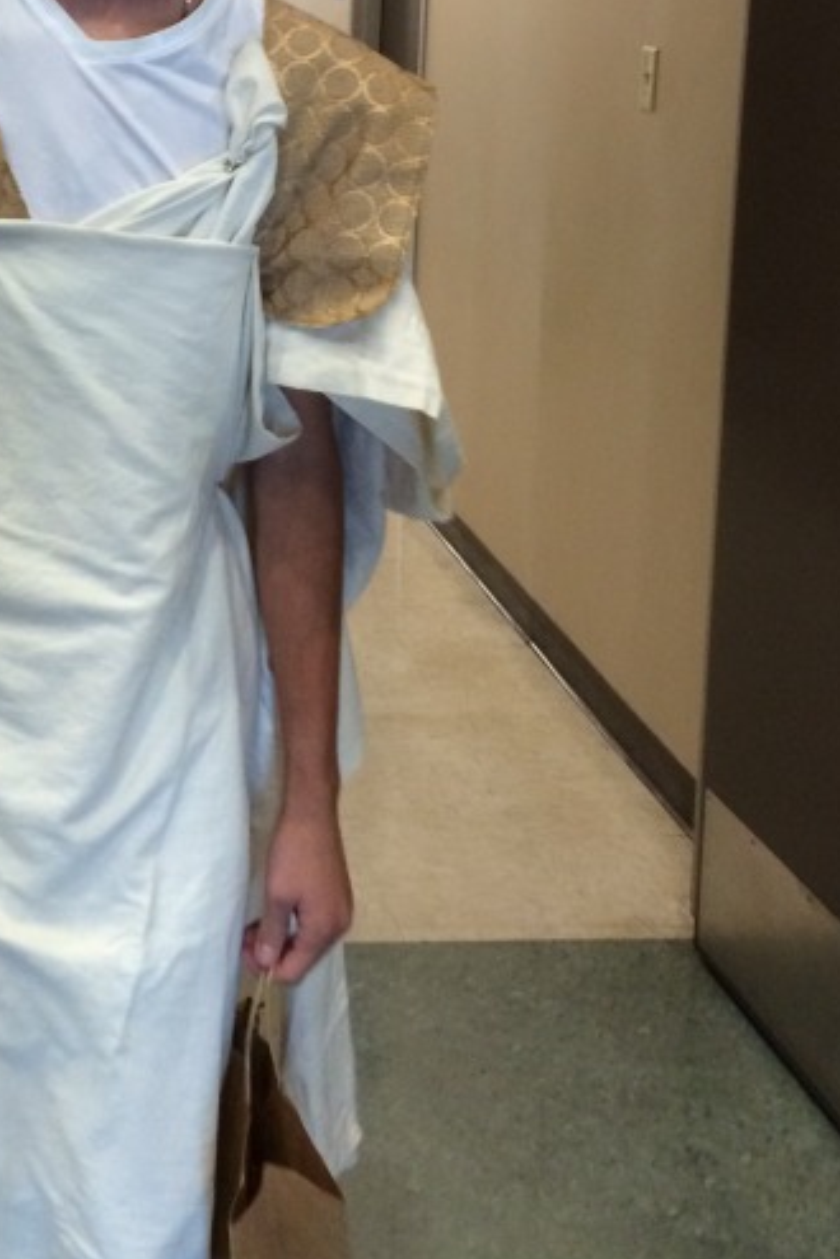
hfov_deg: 25.2
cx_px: 84
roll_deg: +0.3
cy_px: 210
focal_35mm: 52
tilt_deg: -10.0
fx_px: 1820
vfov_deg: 36.6
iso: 160
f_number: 2.2
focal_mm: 4.15
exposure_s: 1/30
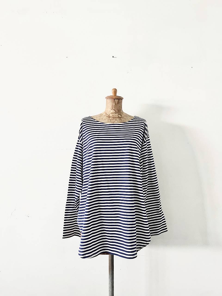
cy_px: 148
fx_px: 222
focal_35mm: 26
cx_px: 111
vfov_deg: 67.3
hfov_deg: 53.1
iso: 250
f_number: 1.6
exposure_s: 1/60
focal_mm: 5.1
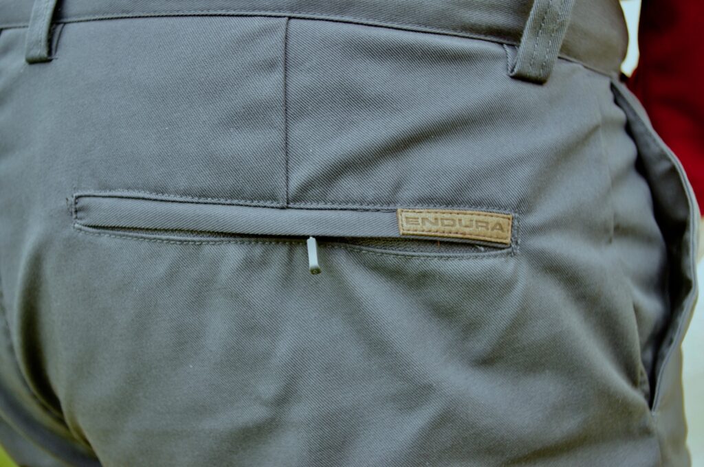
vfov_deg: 34.1
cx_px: 352
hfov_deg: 49.6
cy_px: 234
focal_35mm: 39
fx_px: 762
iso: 400
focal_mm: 26.25
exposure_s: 1/50
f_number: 4
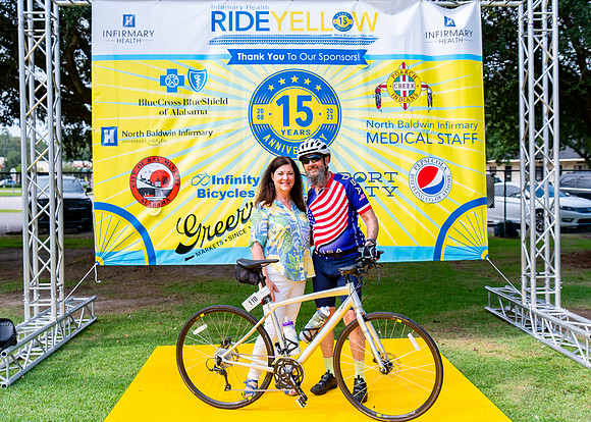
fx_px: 1041
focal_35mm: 62
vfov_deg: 22.9
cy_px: 197
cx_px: 309
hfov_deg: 31.7
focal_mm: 55
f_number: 2.8
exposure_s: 1/4000
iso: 500
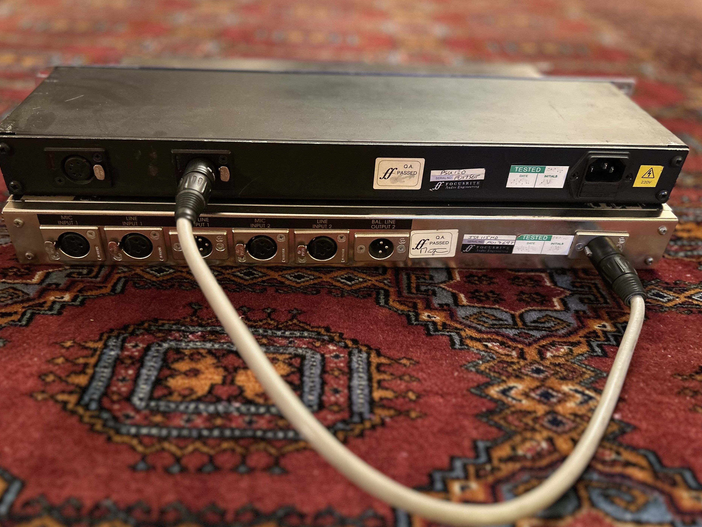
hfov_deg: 63.4
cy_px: 260
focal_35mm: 28
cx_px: 331
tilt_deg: -35.6
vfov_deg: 49.7
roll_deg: -3.2
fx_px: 568
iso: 800
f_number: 1.5
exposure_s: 1/25
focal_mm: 5.7
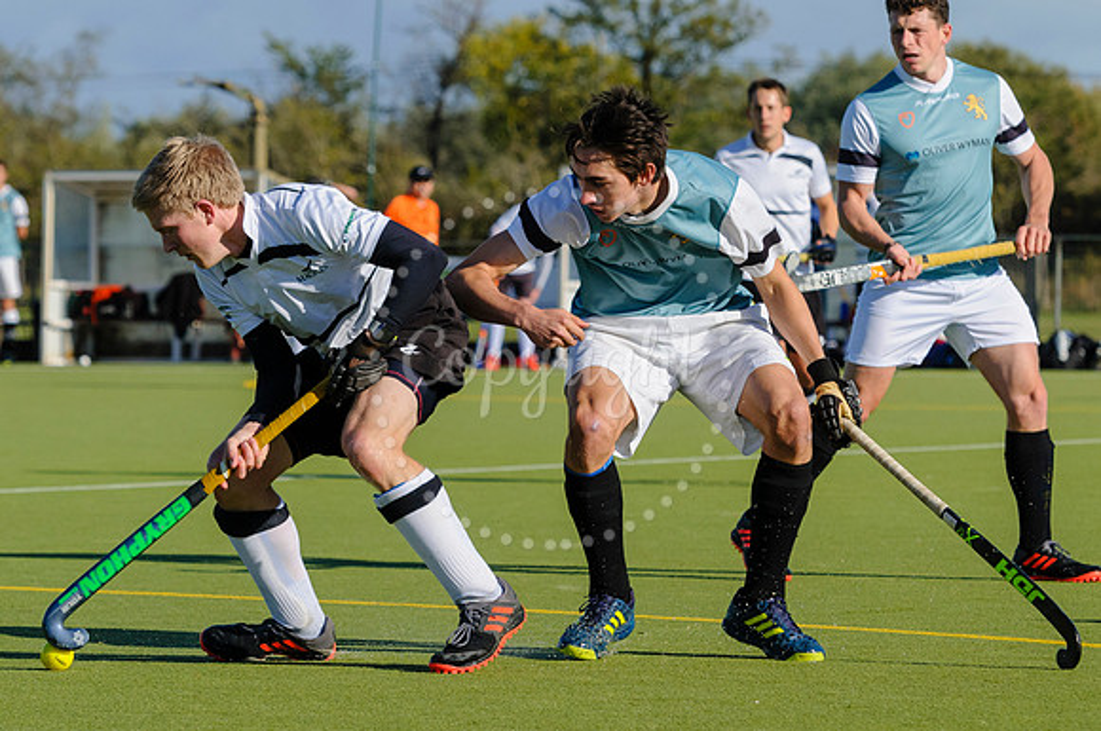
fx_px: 7275
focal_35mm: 238
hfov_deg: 8.7
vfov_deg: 5.8
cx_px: 491
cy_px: 354
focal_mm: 125
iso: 400
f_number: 5.6
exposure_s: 1/2000
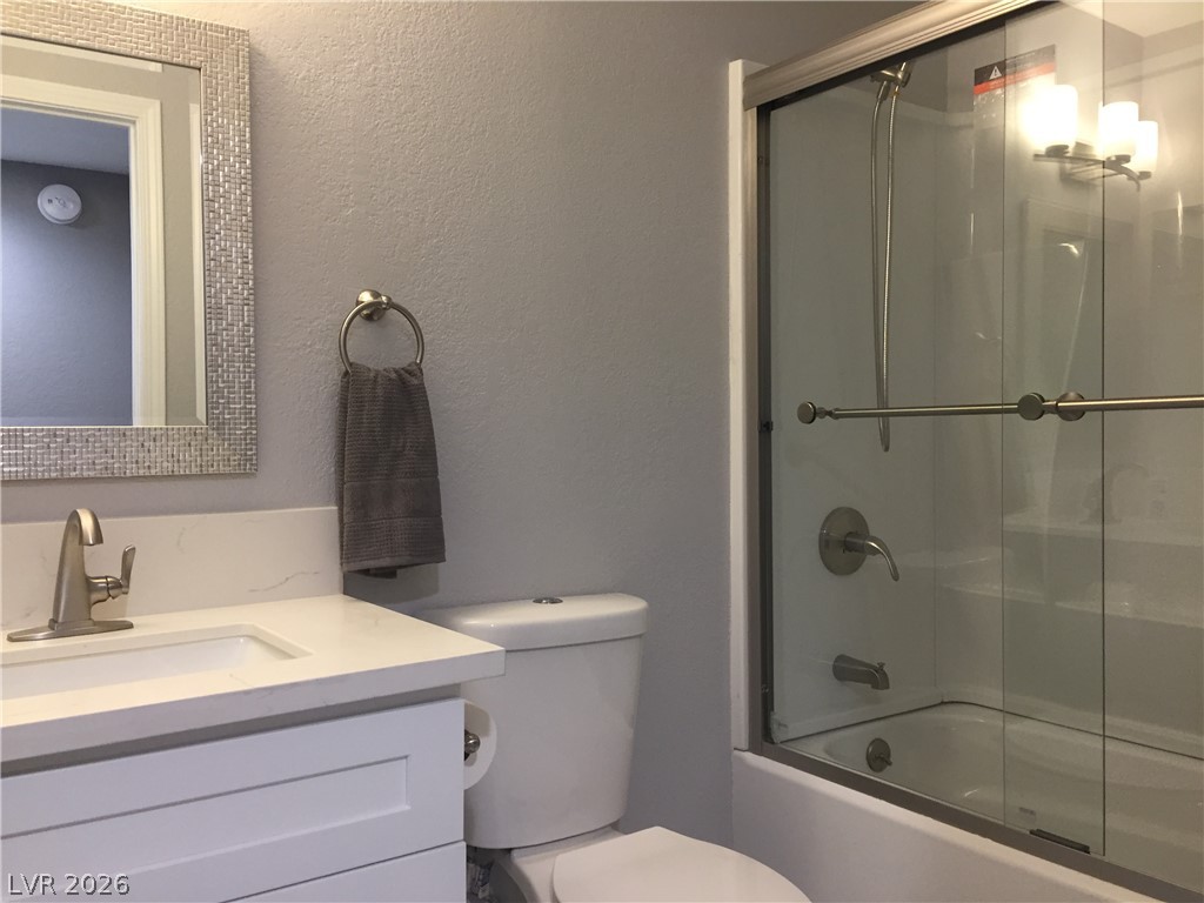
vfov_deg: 48.2
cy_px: 452
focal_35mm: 29
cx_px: 602
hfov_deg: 61.7
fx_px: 1009
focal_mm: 4.15
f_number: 2.2
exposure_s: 1/30
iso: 100
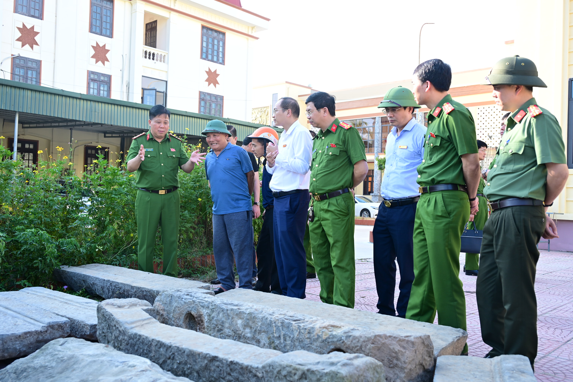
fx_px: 509
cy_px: 191
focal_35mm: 32
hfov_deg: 58.7
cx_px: 286
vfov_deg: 41.1
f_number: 4.5
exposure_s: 1/160
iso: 200
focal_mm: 32
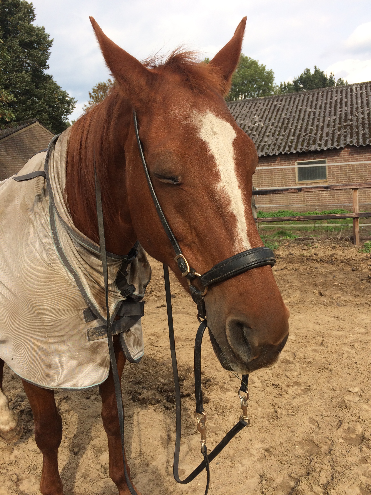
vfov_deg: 61.7
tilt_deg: -8.6
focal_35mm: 29
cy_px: 248
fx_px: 414
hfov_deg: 48.2
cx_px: 186
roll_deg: +5.2
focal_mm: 4.15
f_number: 2.2
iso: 32
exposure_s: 1/1414
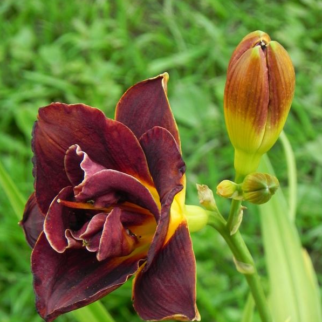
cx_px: 161
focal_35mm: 251
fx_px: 2642
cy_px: 211
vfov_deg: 7.0
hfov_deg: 7.0
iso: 160
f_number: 5
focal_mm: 37.7
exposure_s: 1/160
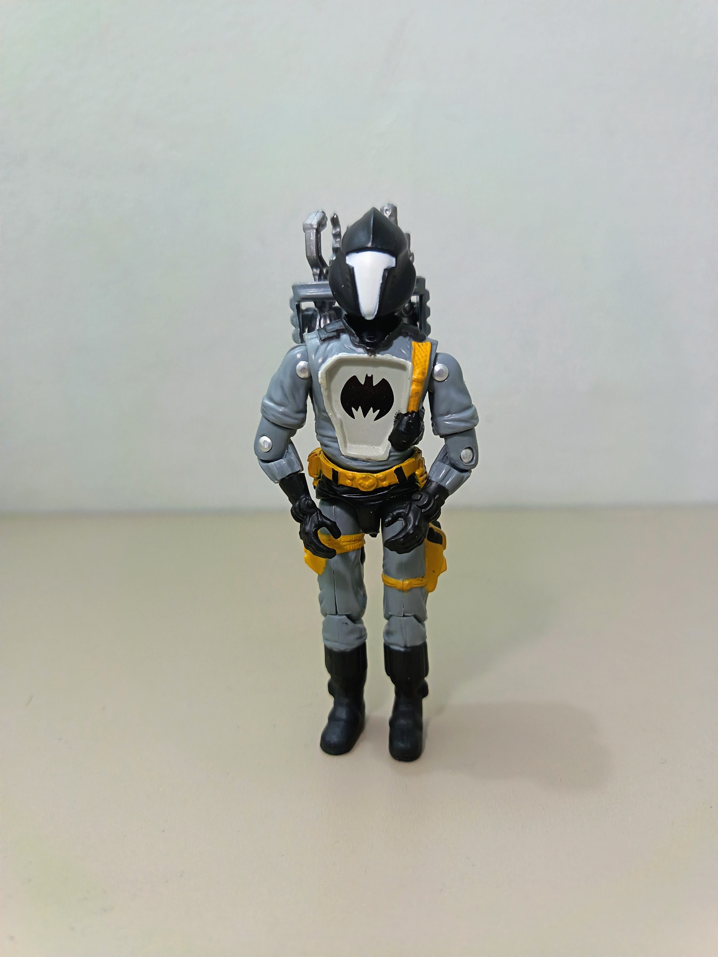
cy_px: 478
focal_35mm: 24
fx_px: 664
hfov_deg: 56.8
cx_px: 359
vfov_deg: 71.6
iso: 2617
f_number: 1.75
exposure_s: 1/33.3
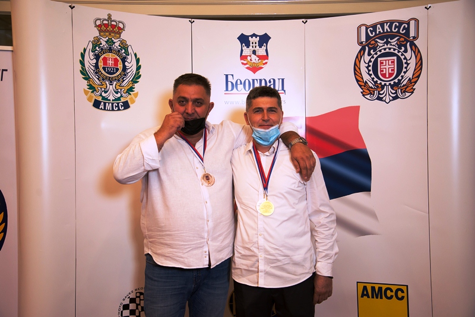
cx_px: 238
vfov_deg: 30.5
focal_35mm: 44
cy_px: 158
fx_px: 581
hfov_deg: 44.5
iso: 800
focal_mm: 44
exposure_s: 1/60
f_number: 4.2
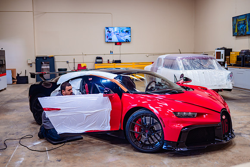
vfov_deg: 33.4
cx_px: 125
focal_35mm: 40
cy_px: 84
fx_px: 278
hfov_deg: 48.4
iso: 100
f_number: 2
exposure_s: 1/100
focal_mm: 40
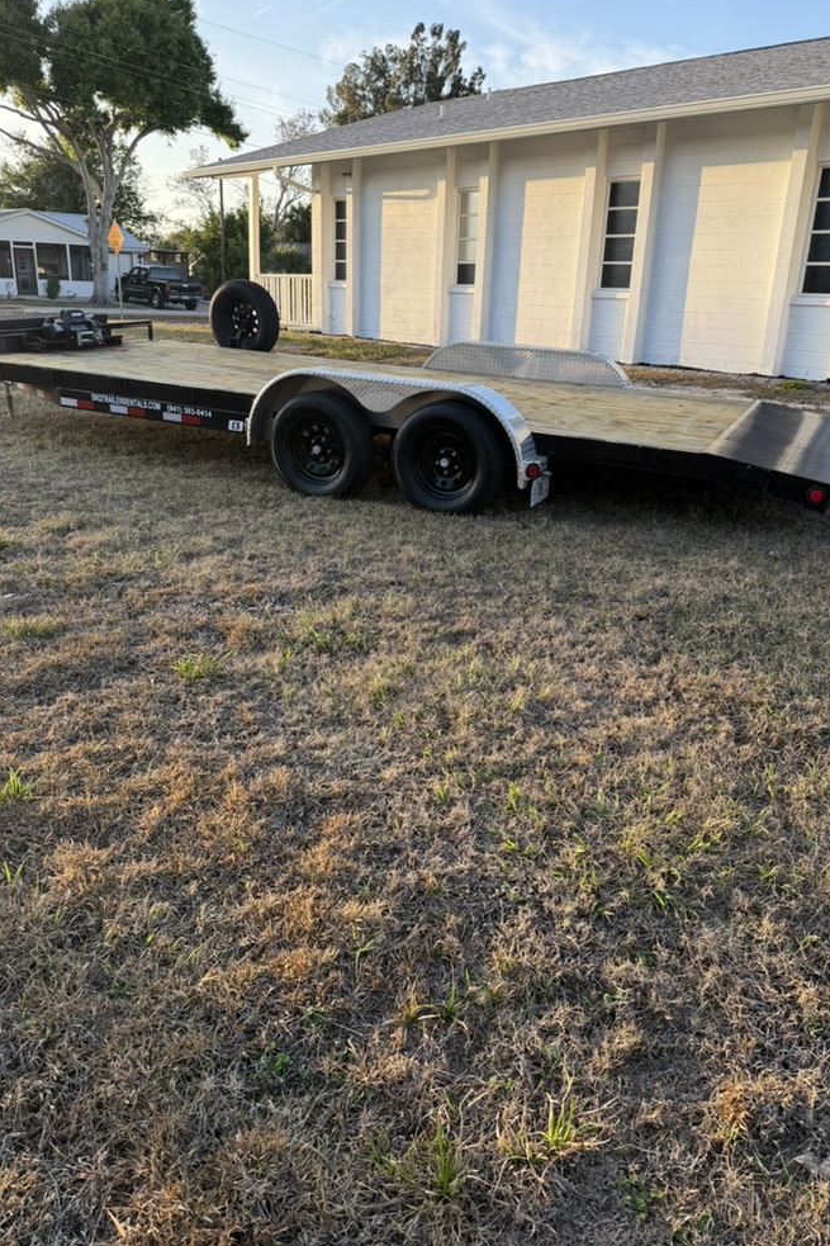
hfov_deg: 49.5
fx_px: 899
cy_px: 612
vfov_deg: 69.4
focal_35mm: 26
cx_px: 433
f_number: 1.78
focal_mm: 6.76
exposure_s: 1/722
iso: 100
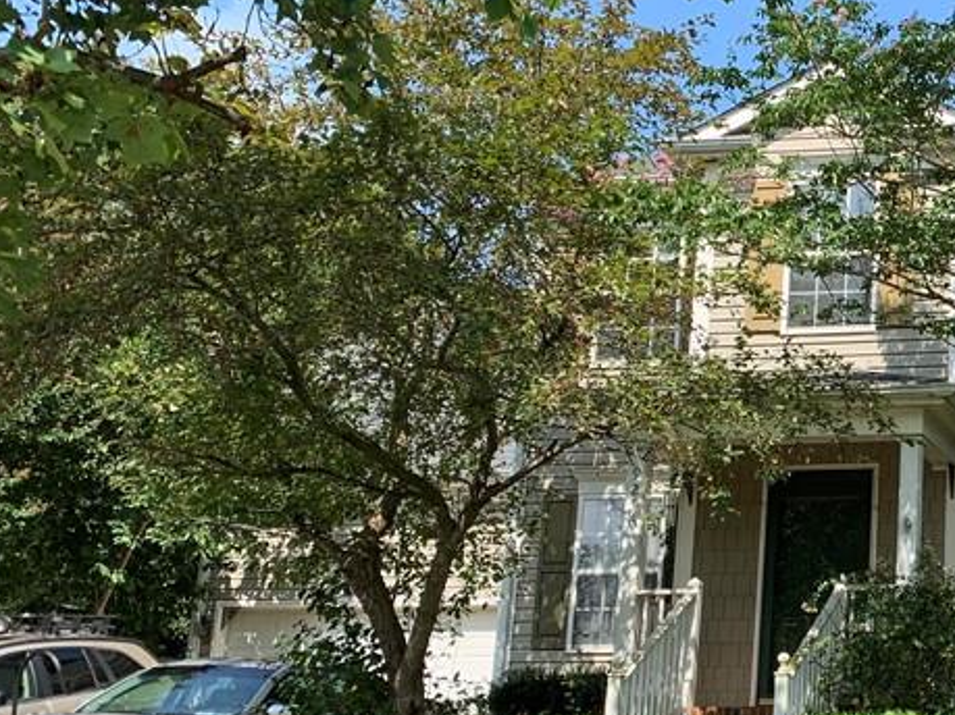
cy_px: 380
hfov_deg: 30.0
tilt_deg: +15.8
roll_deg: -0.9
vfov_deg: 25.2
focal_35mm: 58
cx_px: 1040
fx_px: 1600
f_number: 1.8
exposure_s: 1/737
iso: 25
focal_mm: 4.25
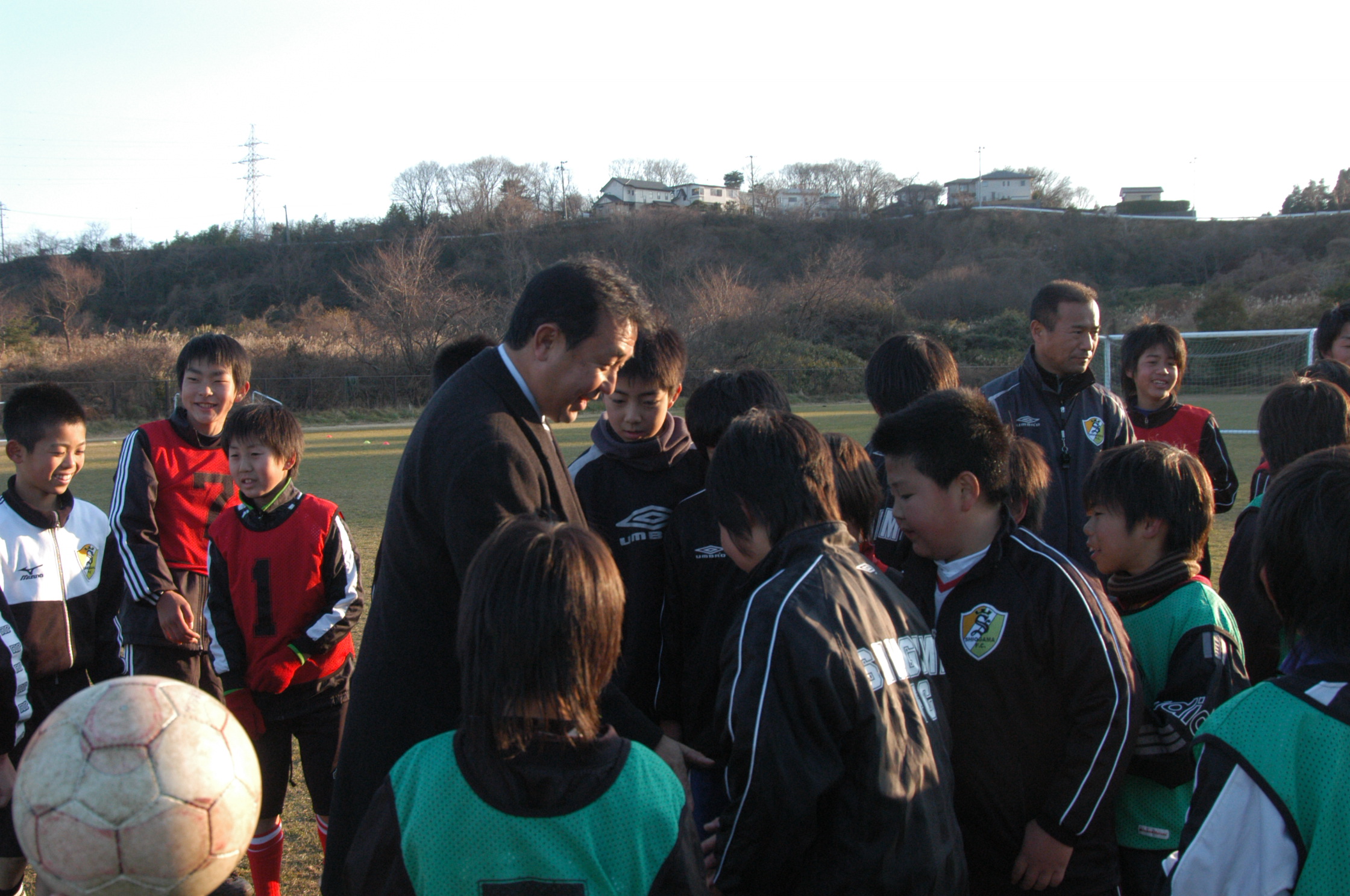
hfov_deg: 53.2
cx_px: 675
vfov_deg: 36.8
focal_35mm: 36
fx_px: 1348
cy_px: 448
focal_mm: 24
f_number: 6.3
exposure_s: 1/640
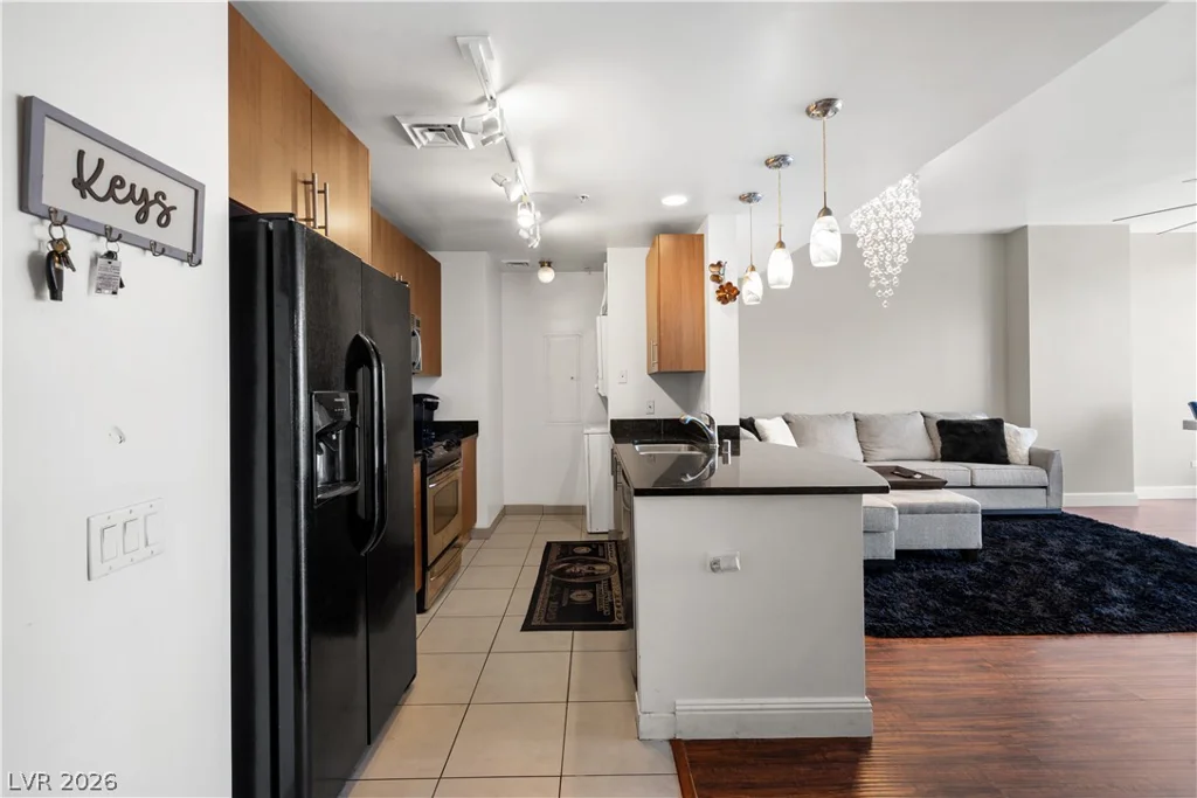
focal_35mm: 15
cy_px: 399
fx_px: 499
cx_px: 598
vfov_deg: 77.3
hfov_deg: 100.4
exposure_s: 1/5
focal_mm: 15
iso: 200
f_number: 9
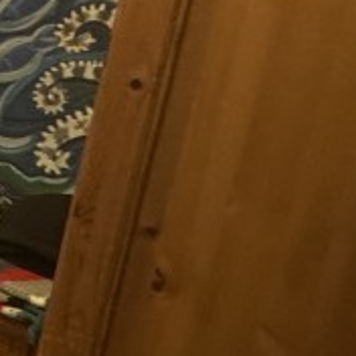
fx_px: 838
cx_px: -587
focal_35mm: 72
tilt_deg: -9.7
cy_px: 38
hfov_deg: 13.4
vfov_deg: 23.4
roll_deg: -6.3
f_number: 2.2
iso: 320
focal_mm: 2.22
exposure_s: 1/50
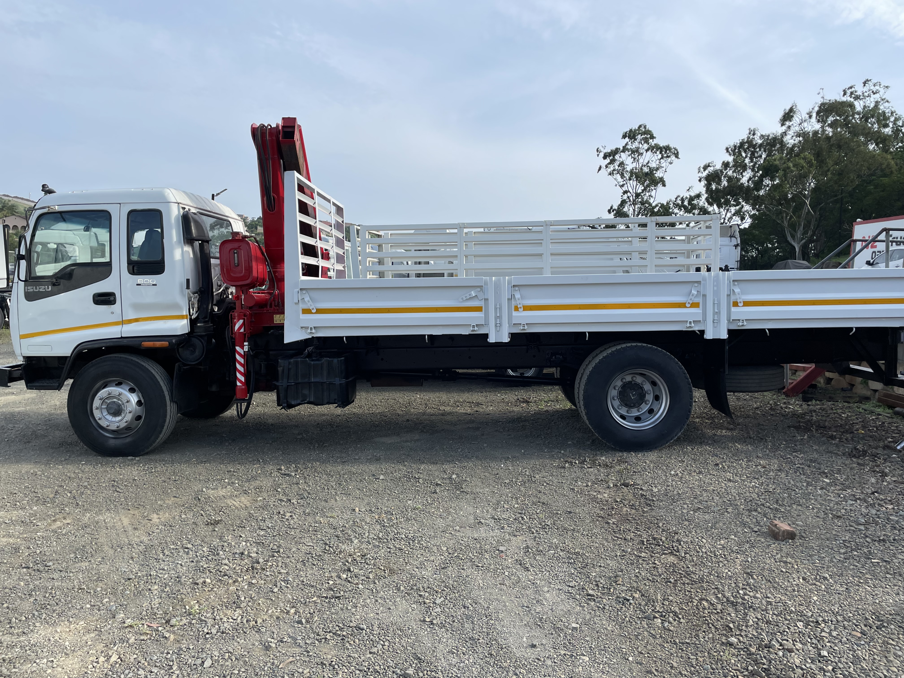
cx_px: 452
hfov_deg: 67.3
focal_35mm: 26
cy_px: 339
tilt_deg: -1.4
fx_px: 679
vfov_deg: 53.1
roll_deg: -3.6
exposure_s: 1/2618
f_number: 1.6
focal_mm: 4.2
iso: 32
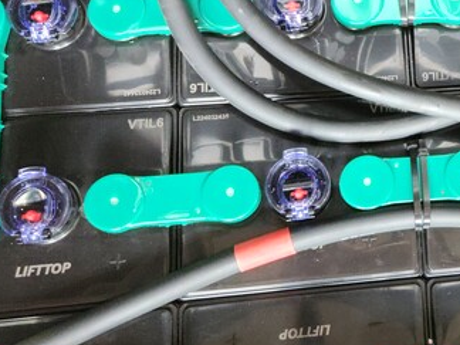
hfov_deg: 24.7
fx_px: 943
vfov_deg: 20.3
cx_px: 555
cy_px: 27
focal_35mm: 71
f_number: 1.8
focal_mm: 5.4
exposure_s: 1/40
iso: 250
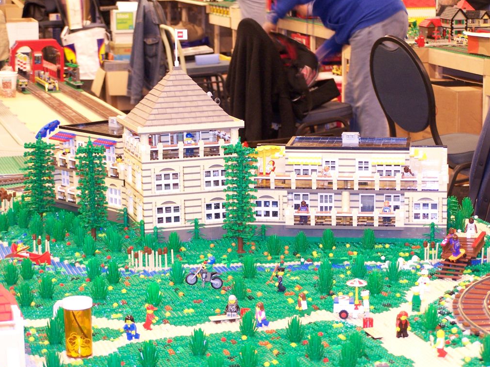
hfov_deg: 20.6
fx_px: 1345
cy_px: 184
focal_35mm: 95
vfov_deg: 15.6
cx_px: 244
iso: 140
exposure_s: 1/4
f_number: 3.2
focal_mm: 15.6
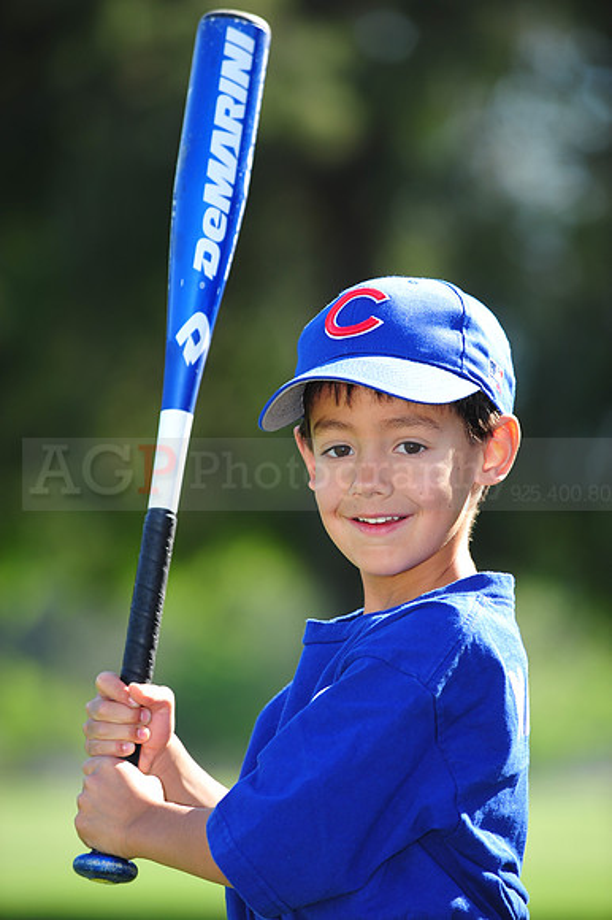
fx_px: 5106
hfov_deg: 6.9
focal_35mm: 200
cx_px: 306
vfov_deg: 10.3
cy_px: 460
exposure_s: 1/400
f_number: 4.5
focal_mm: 200
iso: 200
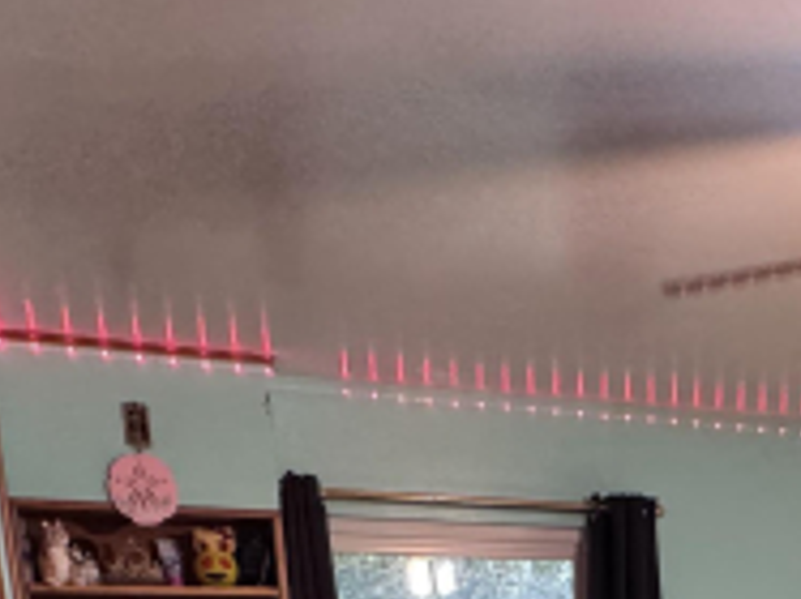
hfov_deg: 36.9
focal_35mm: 50
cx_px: 640
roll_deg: -0.1
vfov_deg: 21.6
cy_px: 1010
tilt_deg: -16.7
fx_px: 1156
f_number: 2.2
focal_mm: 2.22
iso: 640
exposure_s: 1/60
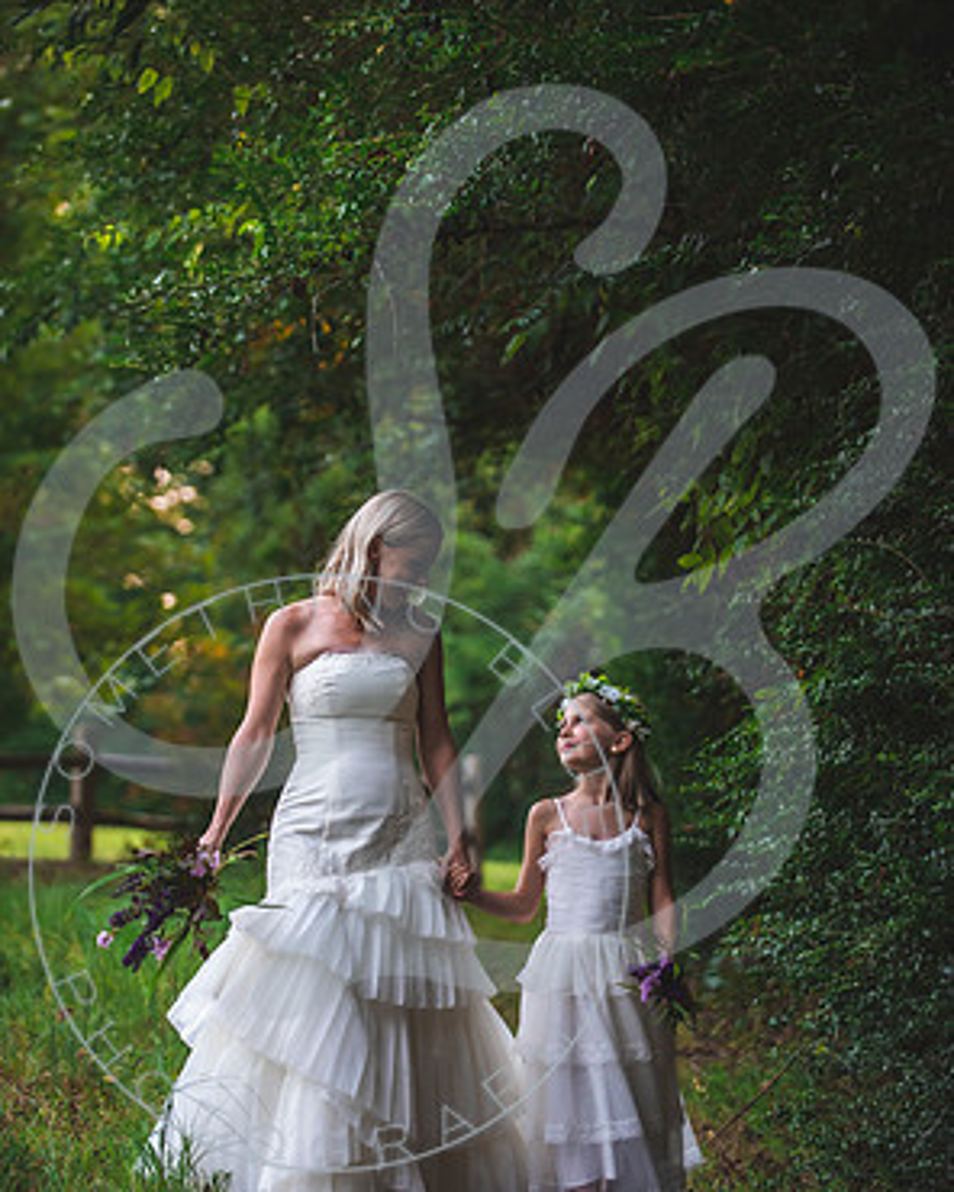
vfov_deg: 16.0
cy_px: 628
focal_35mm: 120
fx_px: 4235
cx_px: 474
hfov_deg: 12.9
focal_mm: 105
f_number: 2.8
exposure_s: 1/400
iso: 1250
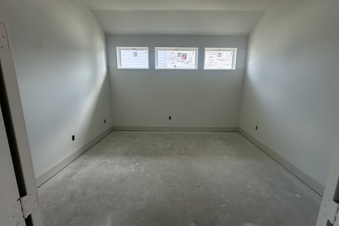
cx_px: 174
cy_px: 109
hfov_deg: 100.4
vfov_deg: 77.3
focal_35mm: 15
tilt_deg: -9.6
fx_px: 141
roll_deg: -0.2
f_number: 2.2
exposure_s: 1/99
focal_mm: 2.22
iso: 125
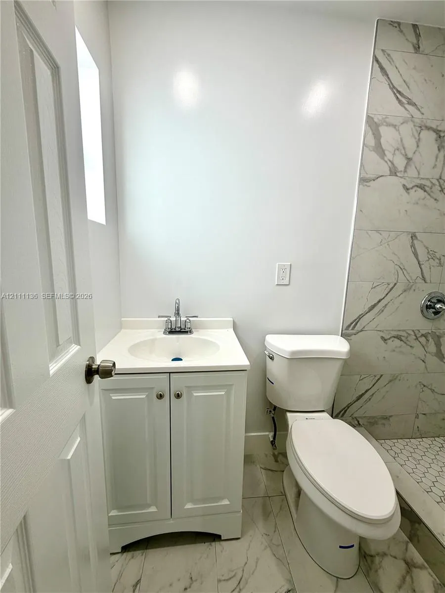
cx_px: 222
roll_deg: -1.4
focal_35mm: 14
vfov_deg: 102.1
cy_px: 296
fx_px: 240
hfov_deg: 85.7
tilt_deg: -8.5
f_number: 2.2
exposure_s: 1/120
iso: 50
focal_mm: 2.22
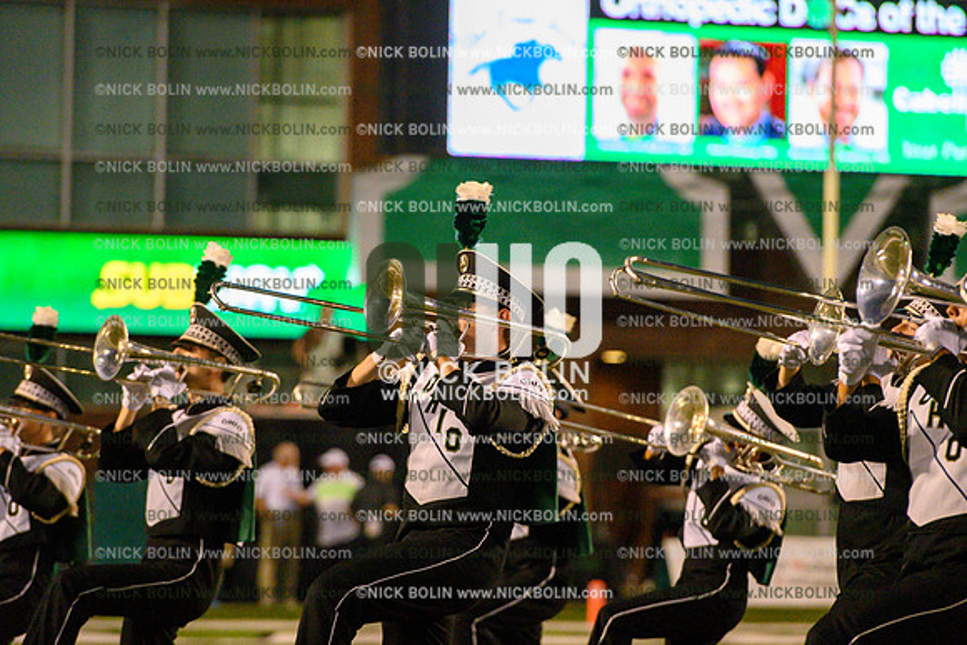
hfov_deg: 10.3
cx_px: 484
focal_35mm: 200
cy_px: 322
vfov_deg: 6.9
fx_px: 5373
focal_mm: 200
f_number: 4
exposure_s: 1/1600
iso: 10000
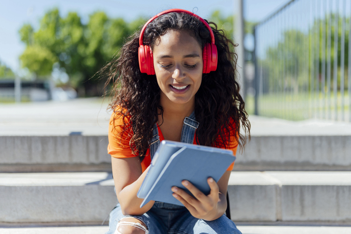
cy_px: 117
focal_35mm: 50
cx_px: 176
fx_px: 487
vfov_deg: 27.0
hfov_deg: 39.6
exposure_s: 1/4000
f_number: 1.8
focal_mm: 50
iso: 100
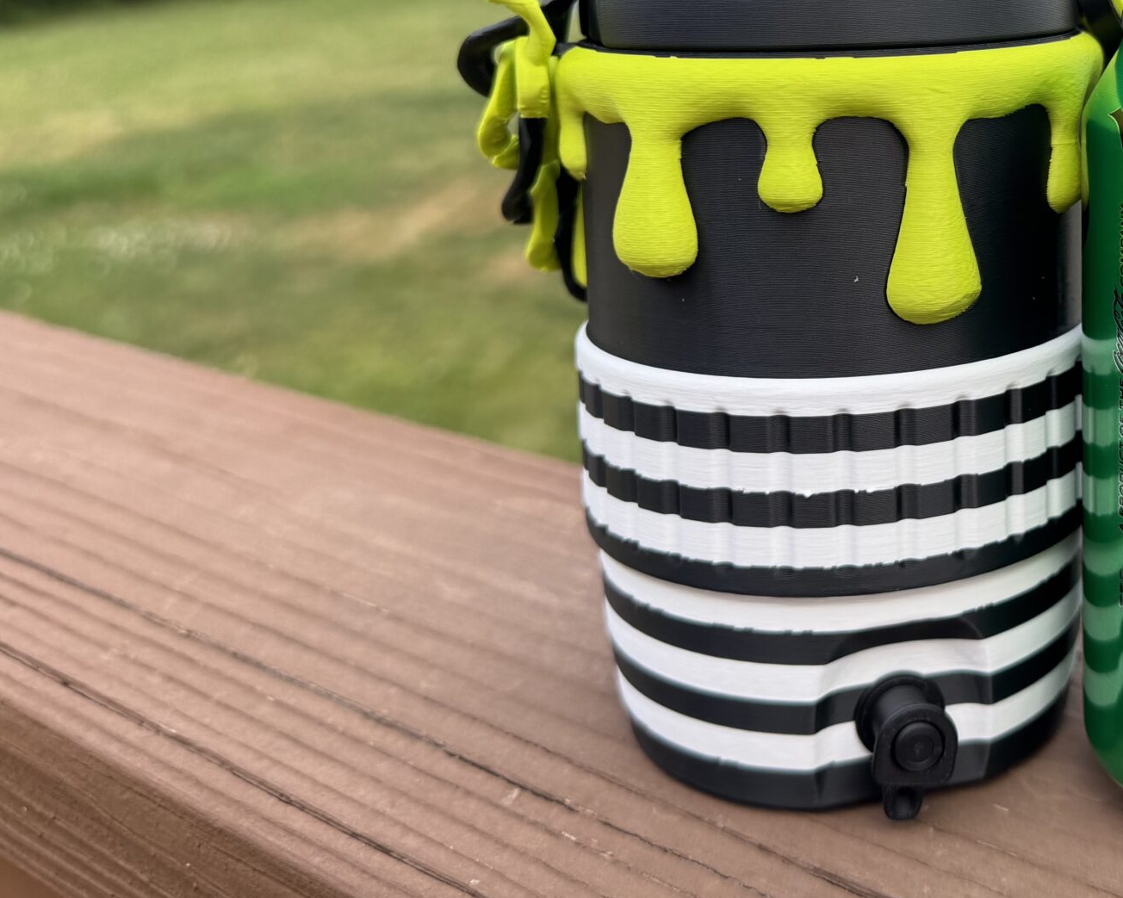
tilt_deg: -8.9
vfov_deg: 31.7
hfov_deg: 38.1
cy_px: 158
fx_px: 1529
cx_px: 976
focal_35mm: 46
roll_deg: +0.8
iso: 80
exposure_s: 1/289
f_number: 1.78
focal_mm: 6.76
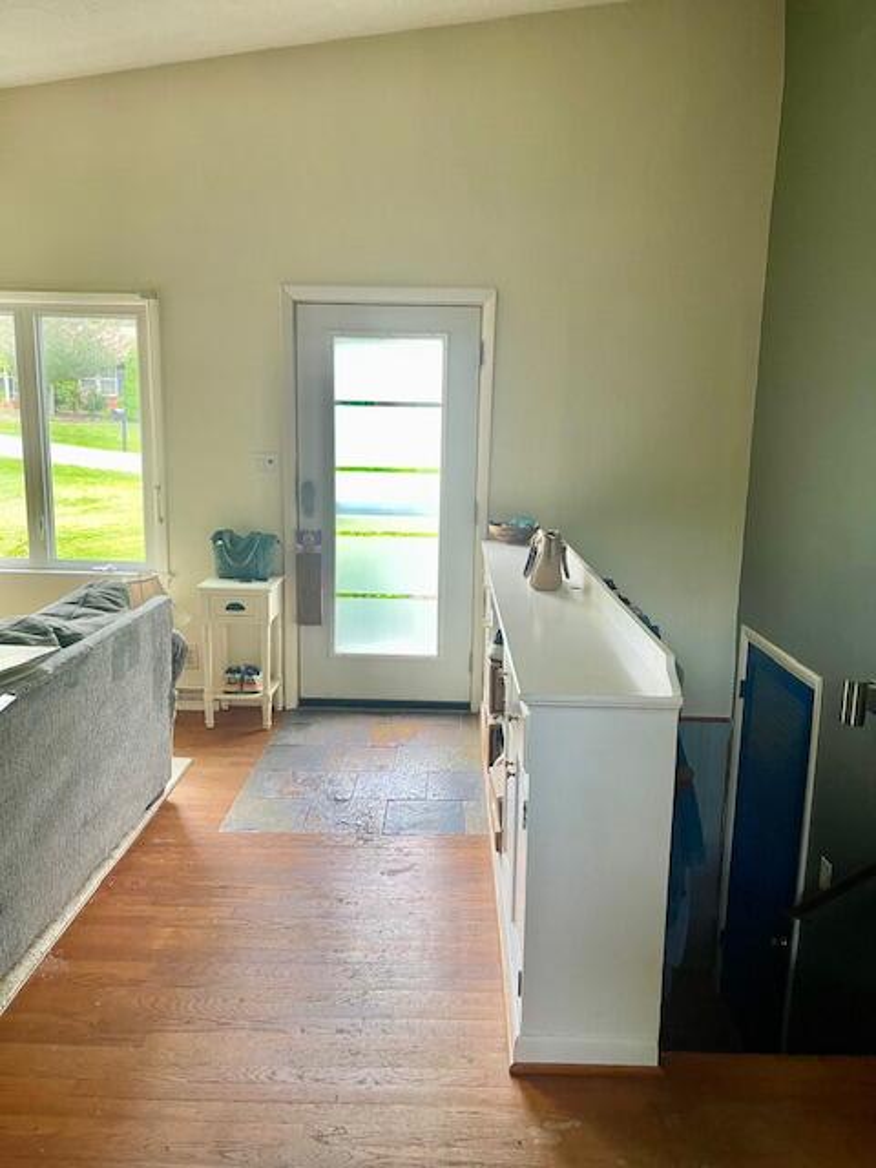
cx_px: 438
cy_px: 584
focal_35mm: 25
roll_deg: -1.3
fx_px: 844
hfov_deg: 54.9
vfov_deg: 69.4
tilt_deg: -9.7
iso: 125
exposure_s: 1/93
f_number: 1.6
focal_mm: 5.1
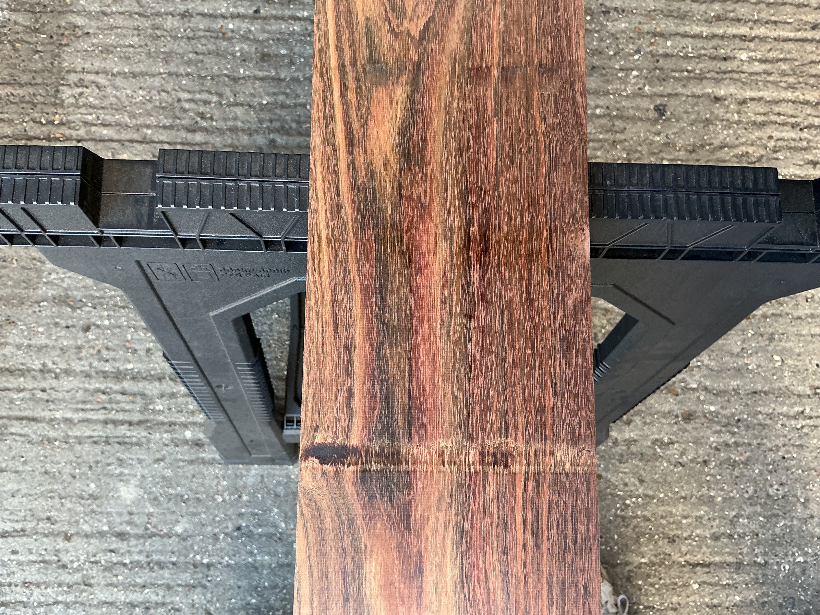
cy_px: 308
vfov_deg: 48.2
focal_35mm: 29
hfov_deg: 61.7
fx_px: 687
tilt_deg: -80.1
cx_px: 410
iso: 50
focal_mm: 3
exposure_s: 1/60
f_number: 1.8
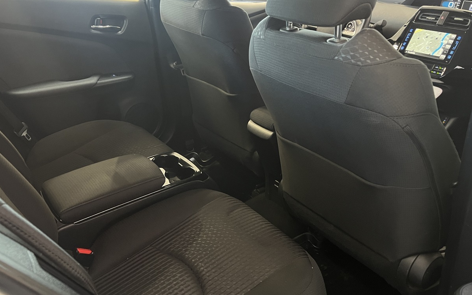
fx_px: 425
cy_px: 168
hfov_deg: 58.1
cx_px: 224
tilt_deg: -28.5
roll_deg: +0.2
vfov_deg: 38.3
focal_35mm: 33
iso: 400
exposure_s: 1/33
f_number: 1.6
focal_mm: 5.1
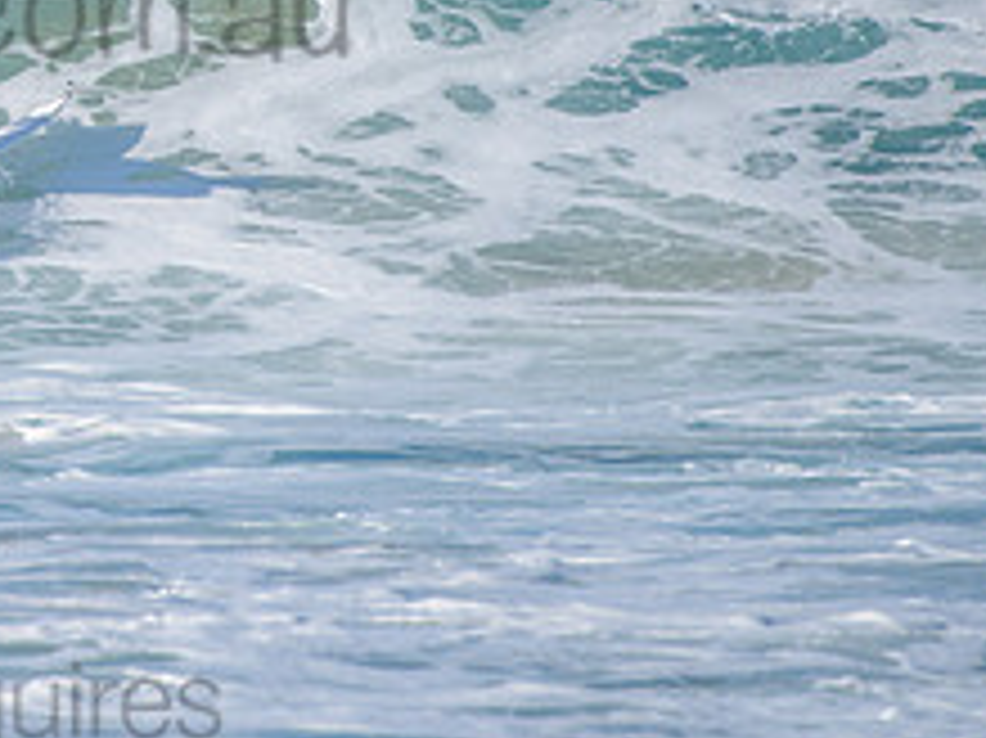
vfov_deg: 1.2
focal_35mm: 1276
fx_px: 36326
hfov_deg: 1.6
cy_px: -47
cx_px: -126
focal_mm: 500
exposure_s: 1/1600
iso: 160
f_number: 5.6
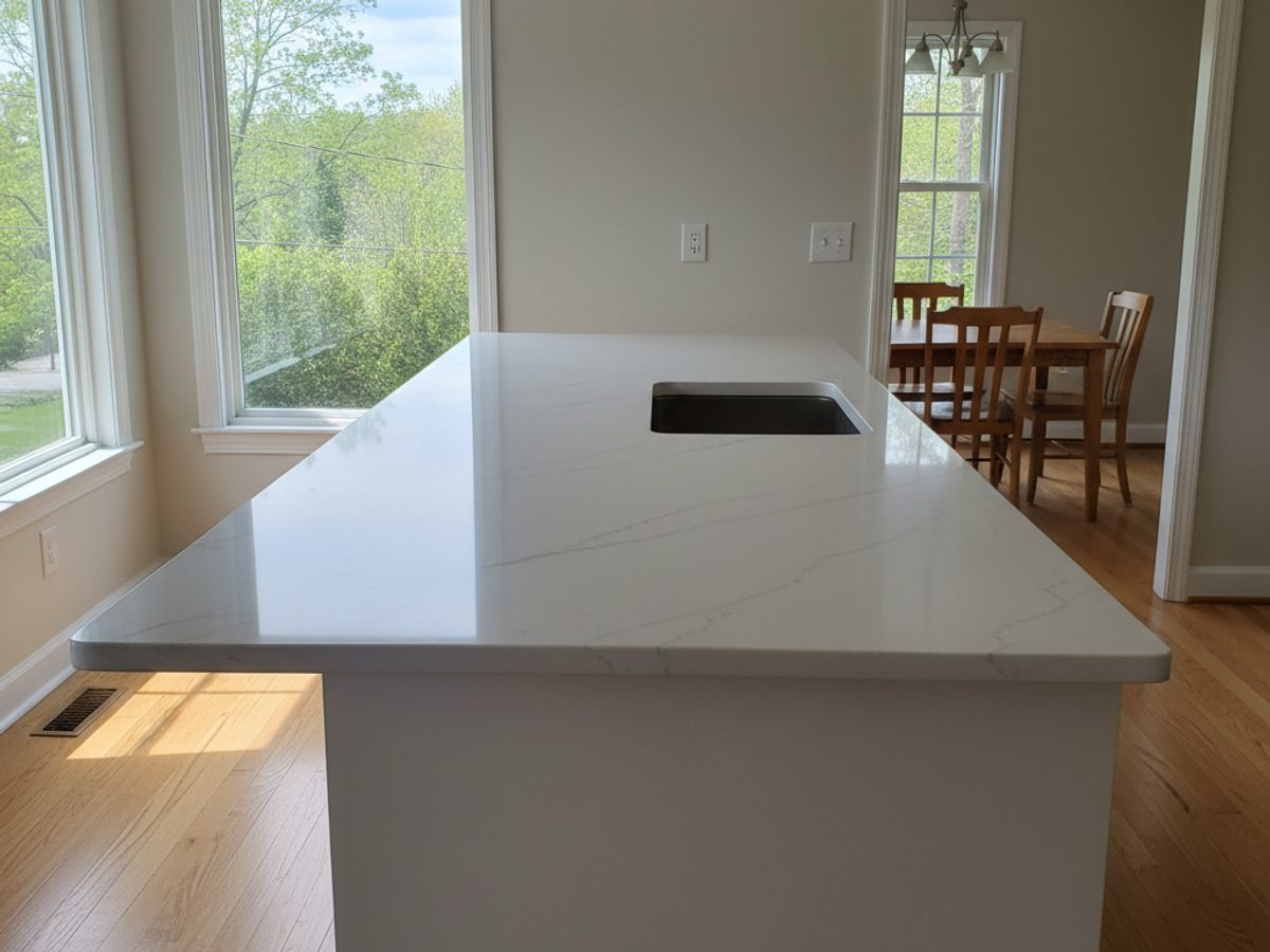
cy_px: 476
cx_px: 635
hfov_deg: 71.6
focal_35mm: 24
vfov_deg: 56.8
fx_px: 881
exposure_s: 1/1023
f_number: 1.68
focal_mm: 6.8
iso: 915
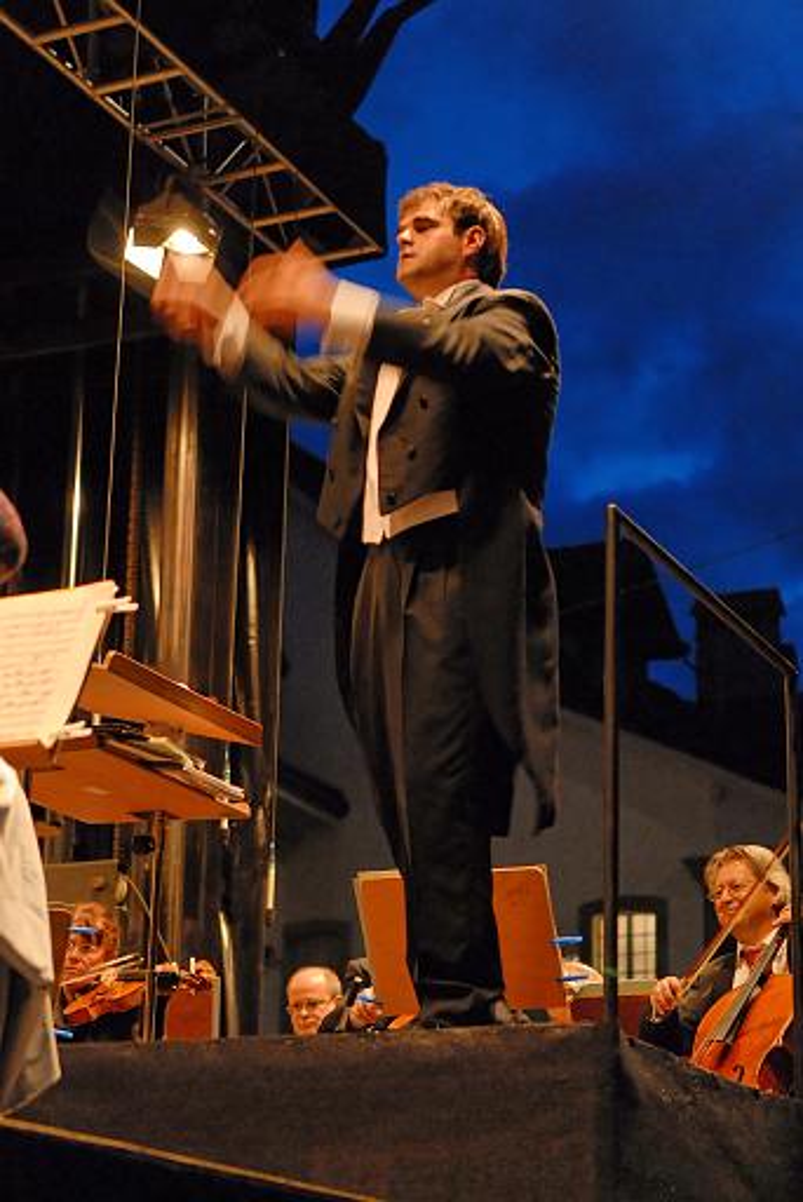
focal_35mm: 82
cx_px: 402
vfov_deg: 24.6
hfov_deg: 16.6
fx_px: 2756
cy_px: 601
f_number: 2.8
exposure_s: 1/45
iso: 800
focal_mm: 55
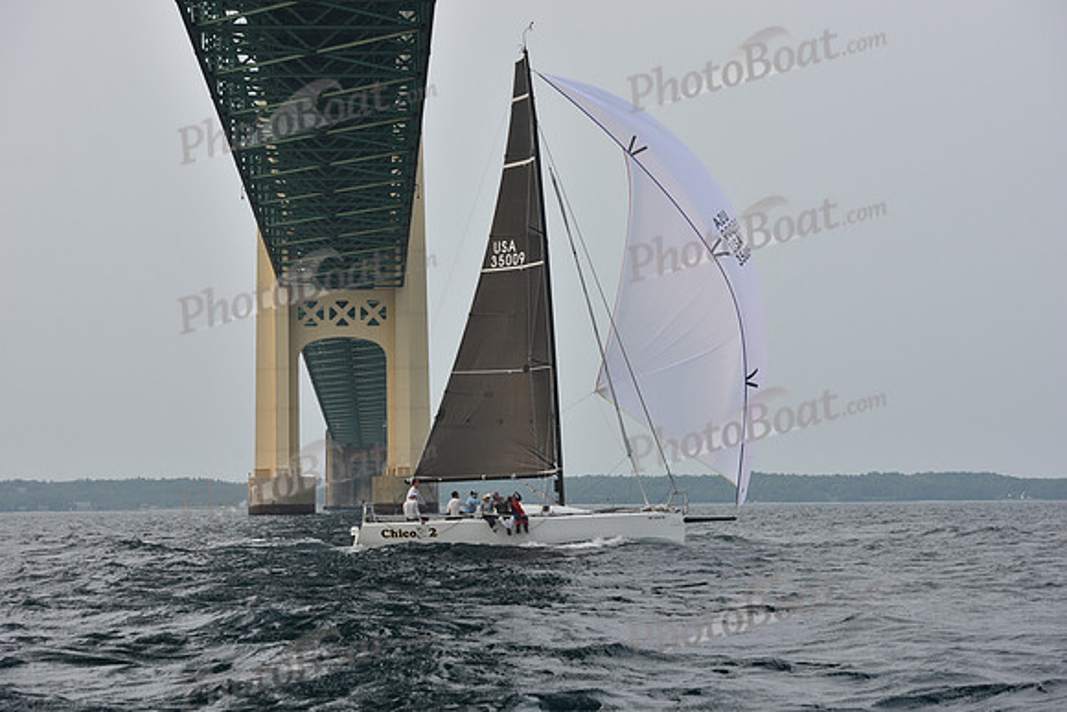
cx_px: 534
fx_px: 2668
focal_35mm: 90
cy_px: 356
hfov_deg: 22.6
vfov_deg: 15.2
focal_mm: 90
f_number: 6.3
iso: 250
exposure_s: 1/1000
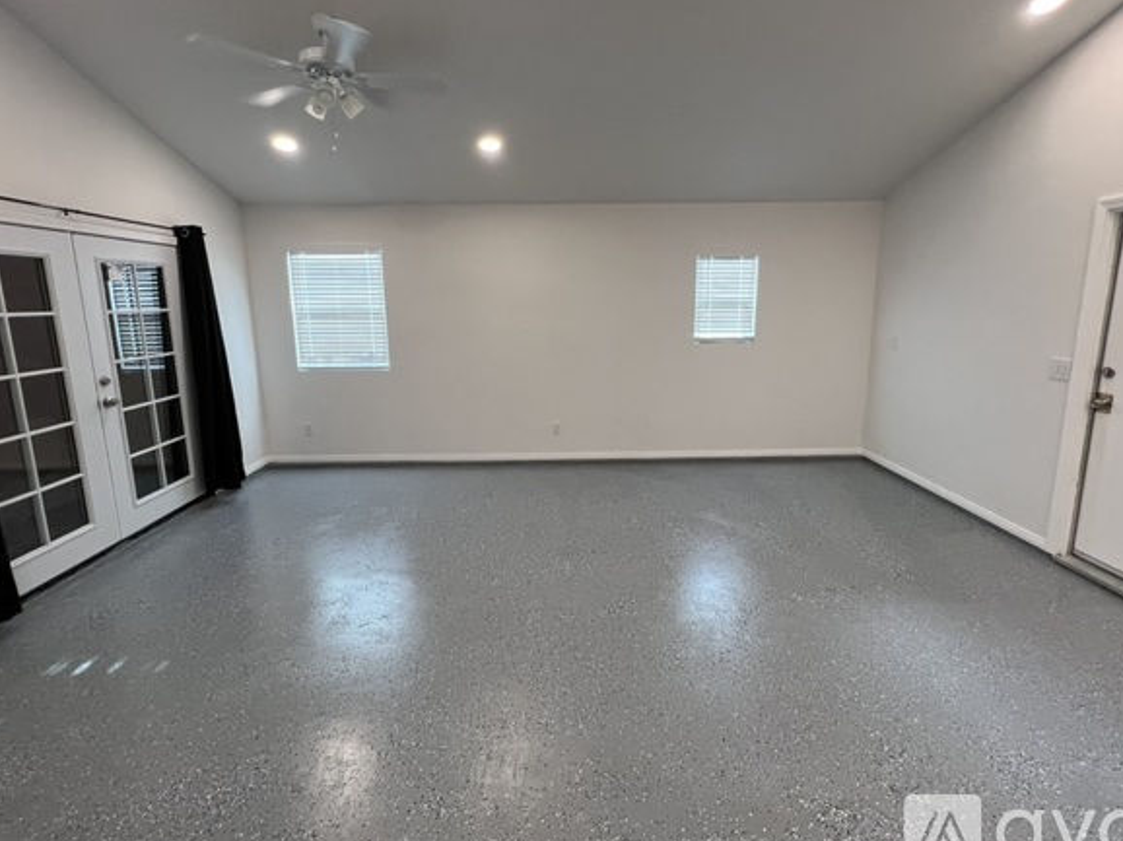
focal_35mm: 15
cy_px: 387
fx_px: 486
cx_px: 570
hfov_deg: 98.2
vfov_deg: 81.5
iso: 125
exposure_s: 1/120
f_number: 1.8
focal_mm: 1.57
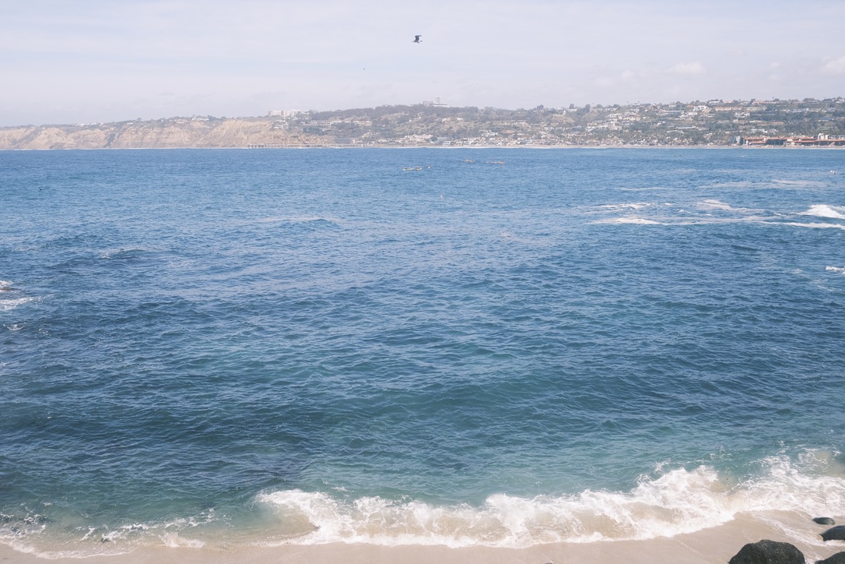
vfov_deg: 35.9
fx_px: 868
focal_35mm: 37
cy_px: 282
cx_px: 422
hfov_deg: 51.9
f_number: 5.6
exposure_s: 1/950
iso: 320
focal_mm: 24.9
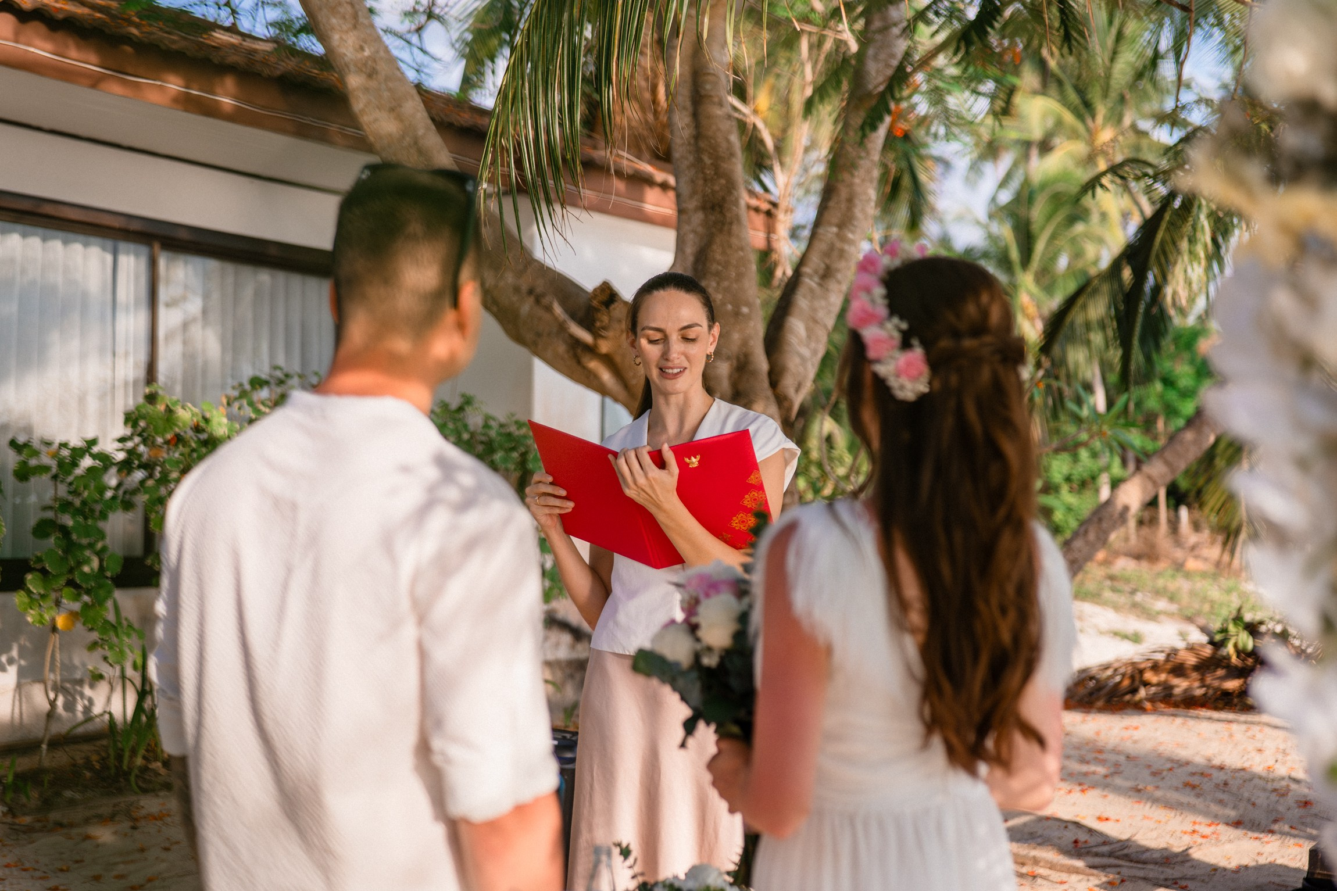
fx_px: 1857
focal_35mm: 50
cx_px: 668
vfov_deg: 27.0
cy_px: 446
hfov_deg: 39.6
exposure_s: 1/3200
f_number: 2.2
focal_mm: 50
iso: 800
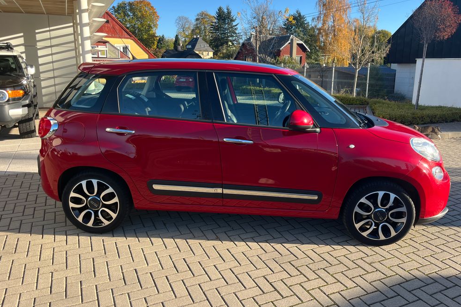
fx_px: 358
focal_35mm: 28
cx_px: 236
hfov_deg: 65.5
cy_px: 139
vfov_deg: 46.3
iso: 50
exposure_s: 1/756
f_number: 1.6
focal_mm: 5.1
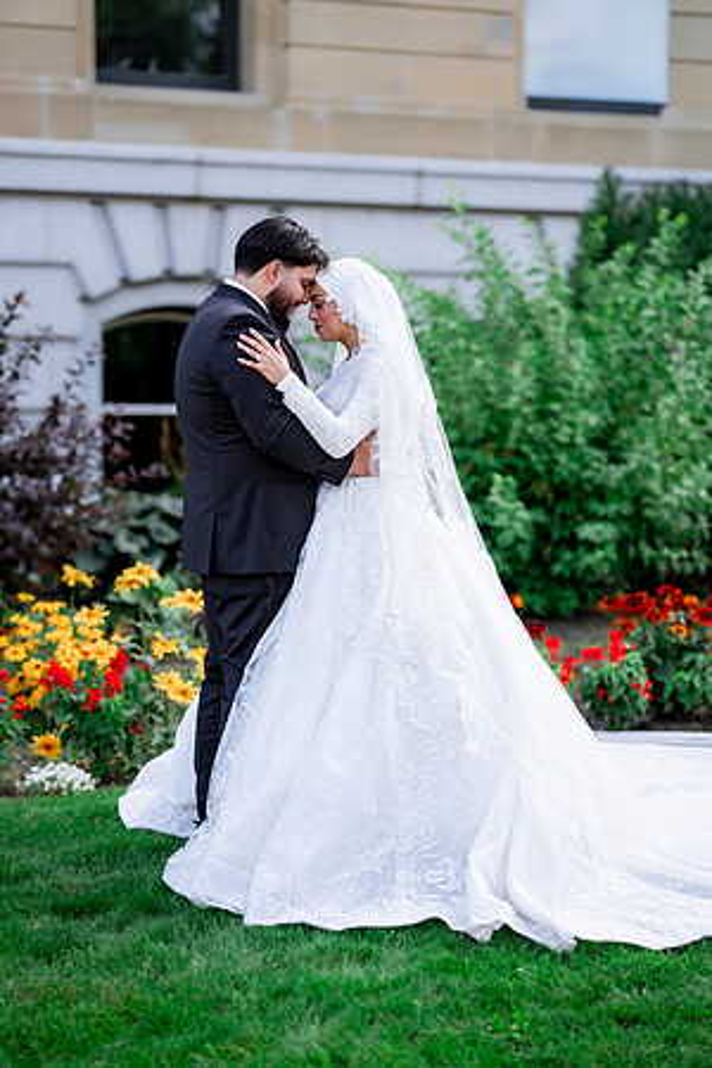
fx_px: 2225
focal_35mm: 75
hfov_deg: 18.2
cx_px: 356
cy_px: 534
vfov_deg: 27.0
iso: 100
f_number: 2
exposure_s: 1/640
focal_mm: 75
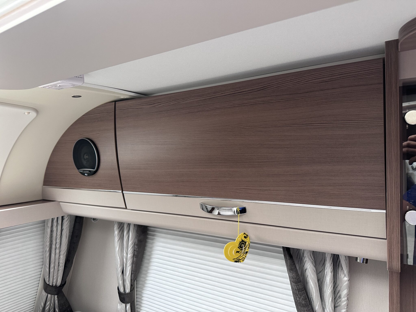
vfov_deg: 56.8
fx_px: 288
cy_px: 156
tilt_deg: -1.6
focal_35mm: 24
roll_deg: -0.2
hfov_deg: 71.6
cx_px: 208
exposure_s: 1/76
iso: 250
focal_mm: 6.86
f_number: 1.78
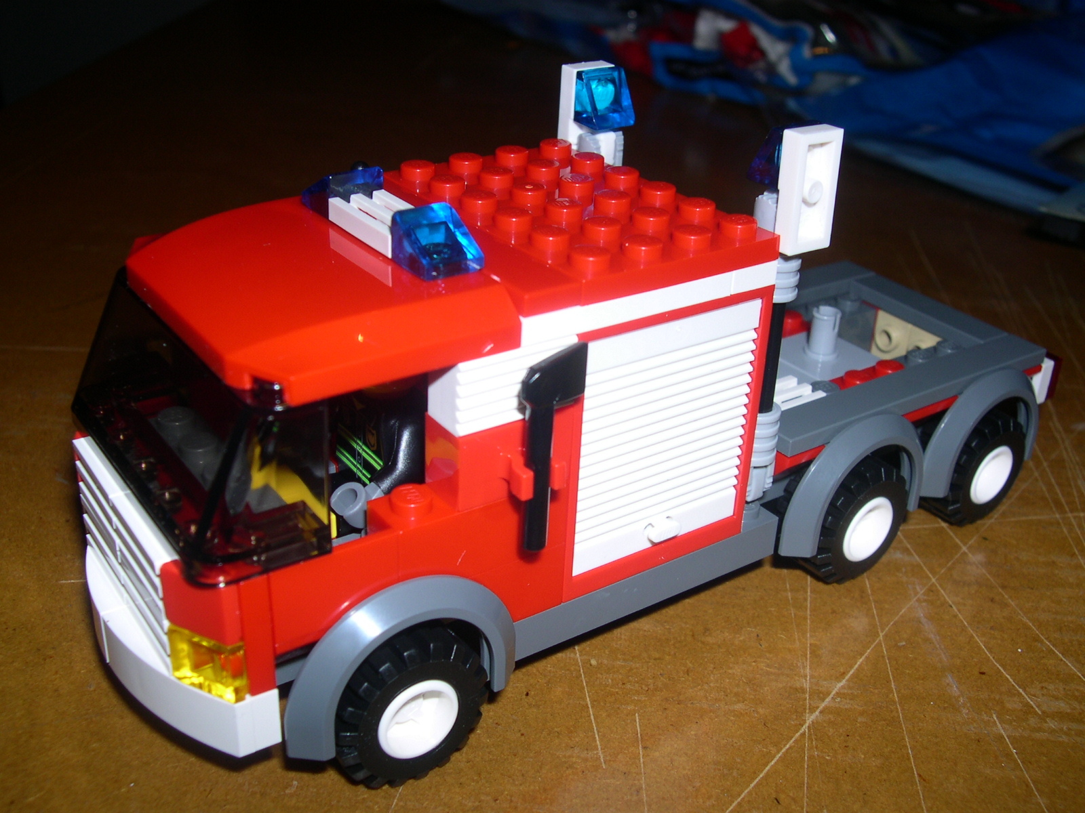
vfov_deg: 37.7
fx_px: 1191
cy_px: 406
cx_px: 542
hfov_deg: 49.0
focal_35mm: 38
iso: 100
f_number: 7.6
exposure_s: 1/60
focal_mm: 8
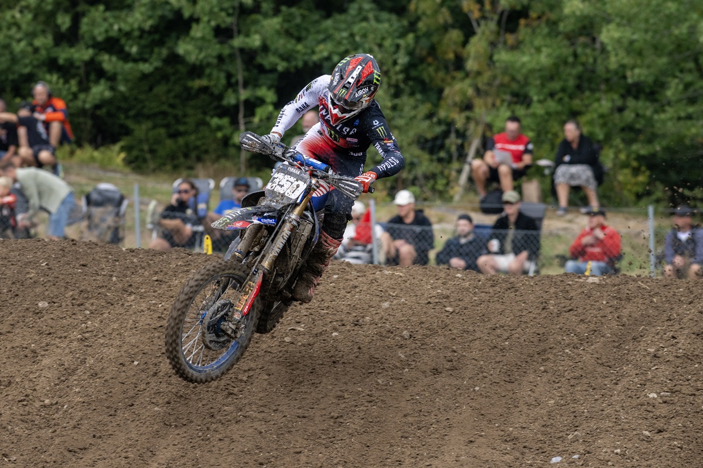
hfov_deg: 6.9
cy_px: 234
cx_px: 352
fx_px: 5858
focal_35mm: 300
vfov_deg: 4.6
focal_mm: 300
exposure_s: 1/1000
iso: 400
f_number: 5
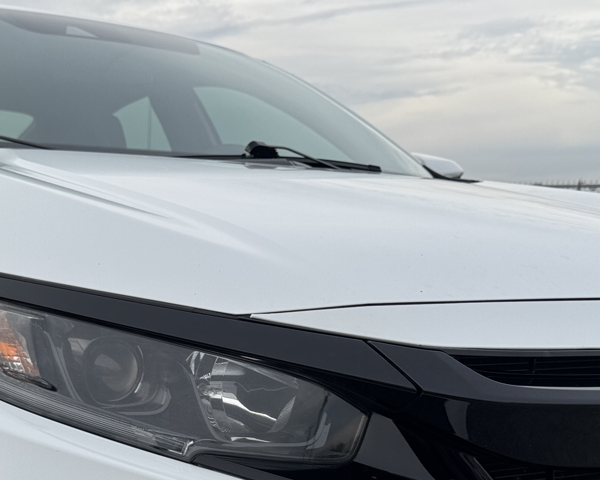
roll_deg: -2.2
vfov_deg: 24.8
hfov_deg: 31.4
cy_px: 406
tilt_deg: -10.0
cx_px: 244
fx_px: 1065
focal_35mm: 60
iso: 80
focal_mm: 6.76
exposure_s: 1/2105
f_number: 1.78
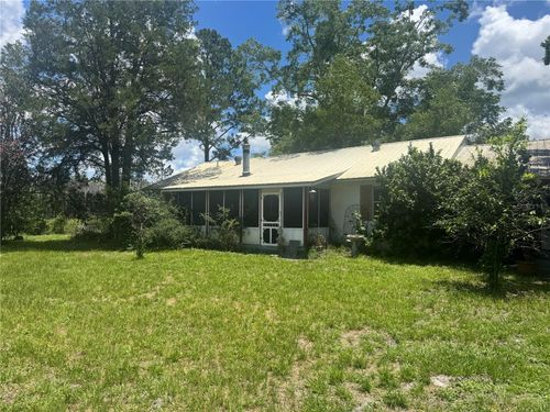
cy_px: 206
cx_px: 275
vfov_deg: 56.8
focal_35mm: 24
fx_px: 381
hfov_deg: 71.6
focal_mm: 6.76
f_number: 1.78
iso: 80
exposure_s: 1/3597
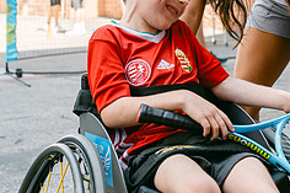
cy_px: 65
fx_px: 692
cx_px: 183
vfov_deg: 15.8
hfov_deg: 23.6
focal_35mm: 86
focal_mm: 35
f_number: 4
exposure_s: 1/320
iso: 100
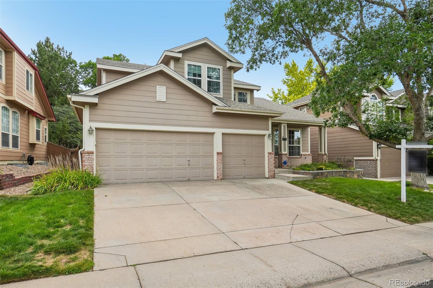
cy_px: 144
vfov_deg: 59.5
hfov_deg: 81.2
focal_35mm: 21
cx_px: 216
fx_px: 253
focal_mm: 14
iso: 400
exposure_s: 1/500
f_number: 8
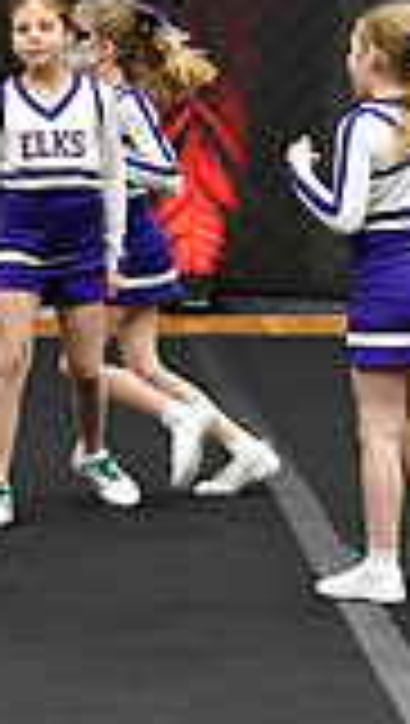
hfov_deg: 3.0
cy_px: 241
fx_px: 7626
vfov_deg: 5.4
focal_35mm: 396
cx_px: -739
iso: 5000
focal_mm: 70
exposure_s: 1/800
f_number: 2.8
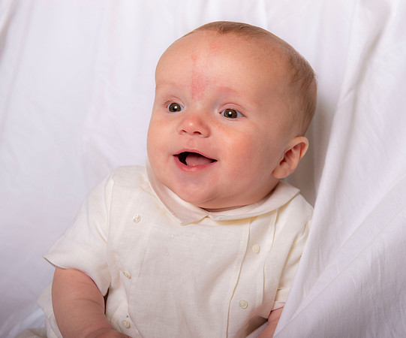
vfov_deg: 20.6
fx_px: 930
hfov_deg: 24.6
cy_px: 169
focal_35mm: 76
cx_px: 230
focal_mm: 66
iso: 250
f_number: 5.6
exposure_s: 1/200
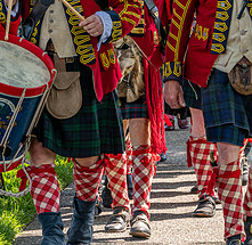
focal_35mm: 359
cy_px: 6
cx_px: 91
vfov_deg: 4.8
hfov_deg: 4.9
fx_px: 2917
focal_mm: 125
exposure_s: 1/160
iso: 220
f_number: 8
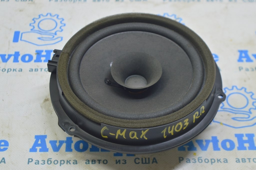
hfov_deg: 28.1
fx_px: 512
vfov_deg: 18.9
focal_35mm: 72
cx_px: 128
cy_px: 85
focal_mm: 48
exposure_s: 1/20
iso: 400
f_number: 5.6
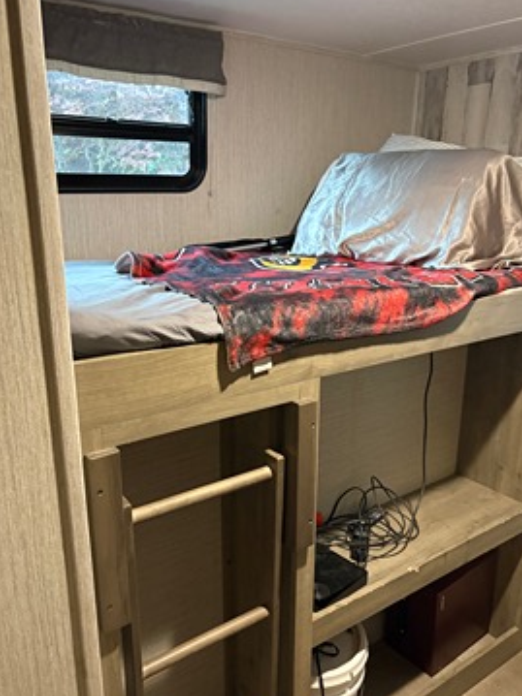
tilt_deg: -16.3
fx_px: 583
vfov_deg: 61.6
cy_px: 366
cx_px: 248
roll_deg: +0.8
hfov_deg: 48.2
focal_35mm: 29
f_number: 1.6
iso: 640
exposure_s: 1/40
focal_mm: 5.96
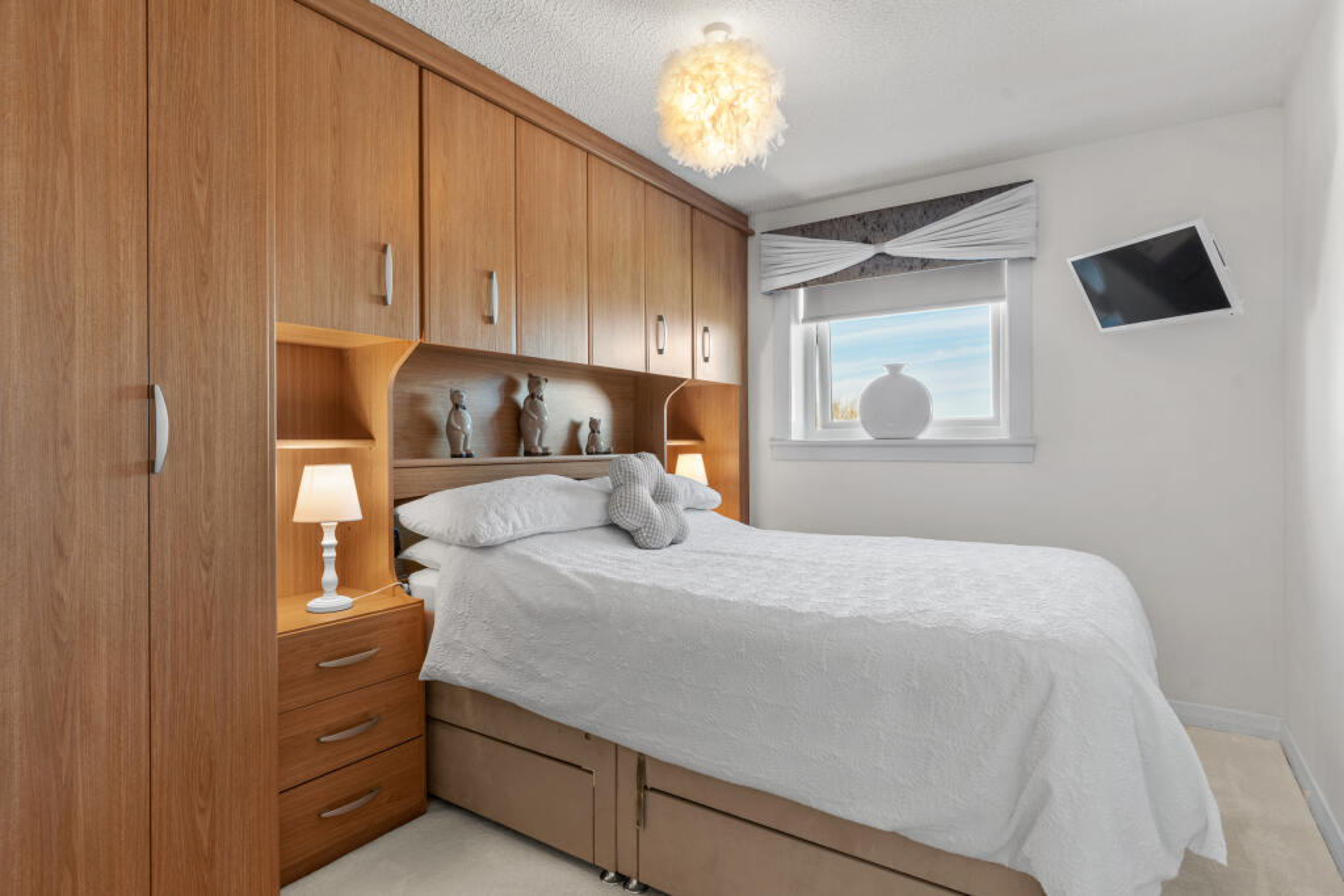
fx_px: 709
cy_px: 448
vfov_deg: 64.6
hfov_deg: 86.9
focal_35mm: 19
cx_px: 672
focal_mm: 19
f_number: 8
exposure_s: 1/2
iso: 100
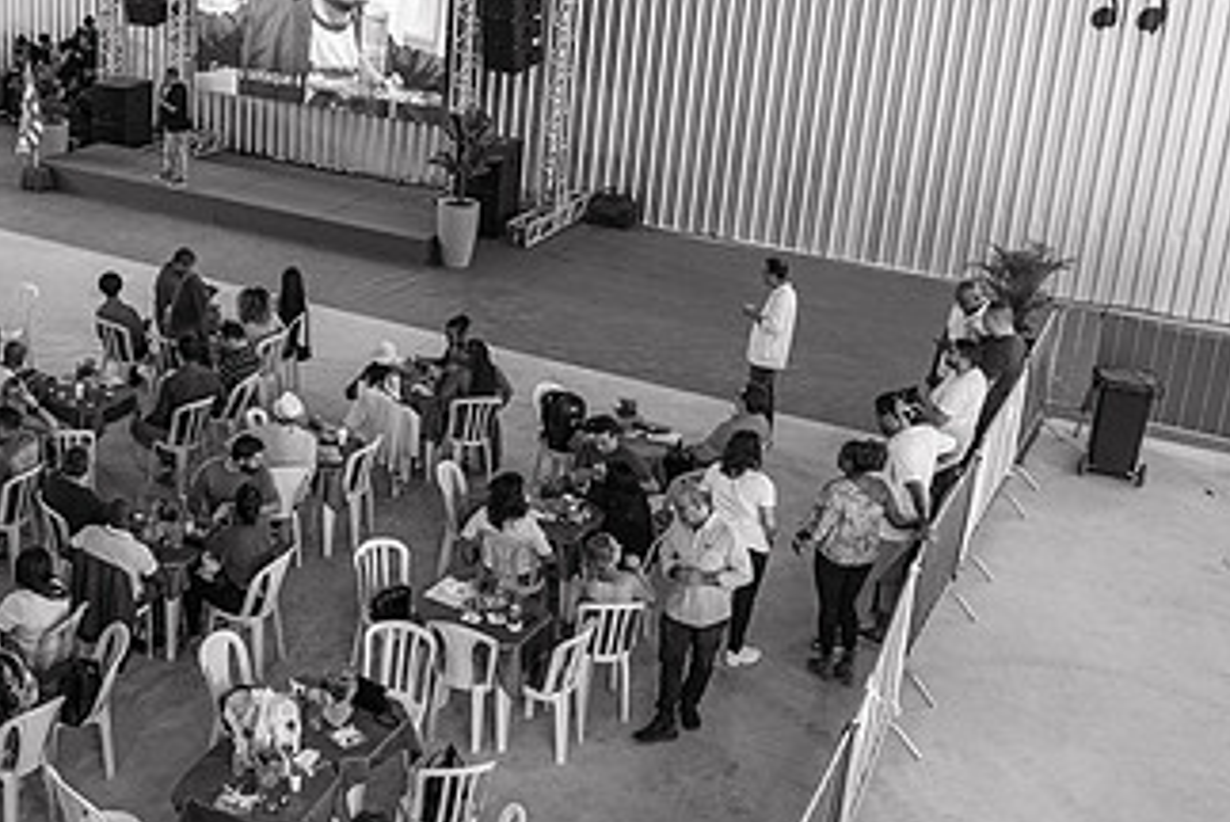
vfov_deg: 28.9
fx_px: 1573
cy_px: 224
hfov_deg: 39.9
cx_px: 146
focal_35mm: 46
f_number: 2.8
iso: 800
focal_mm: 16
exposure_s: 1/250
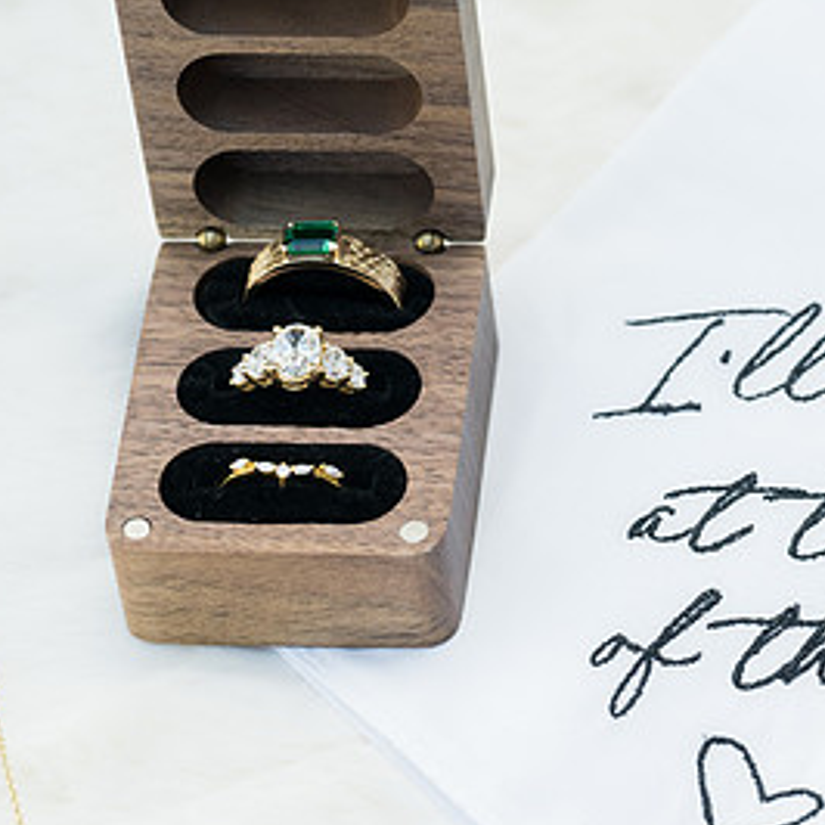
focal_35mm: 185
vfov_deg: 9.4
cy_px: 578
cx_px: 821
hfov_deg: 9.4
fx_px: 4988
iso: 400
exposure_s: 1/200
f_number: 5.6
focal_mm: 95
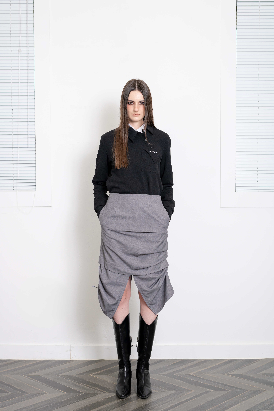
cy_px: 206
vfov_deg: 39.6
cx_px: 137
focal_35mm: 50
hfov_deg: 27.0
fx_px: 571
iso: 250
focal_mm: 50
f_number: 6.3
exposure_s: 1/125
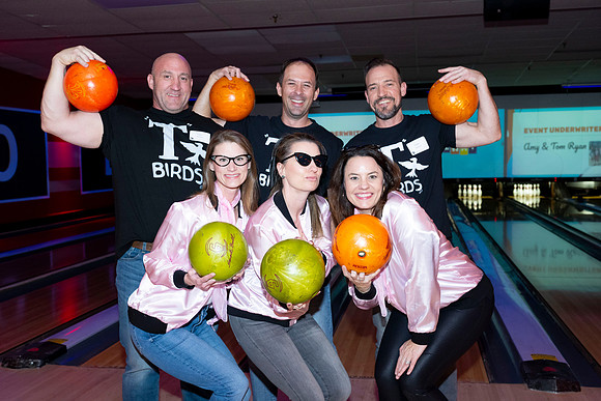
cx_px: 300
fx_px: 651
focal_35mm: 39
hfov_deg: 49.5
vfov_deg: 34.2
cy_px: 200
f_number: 5.6
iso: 1600
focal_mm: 39
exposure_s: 1/60
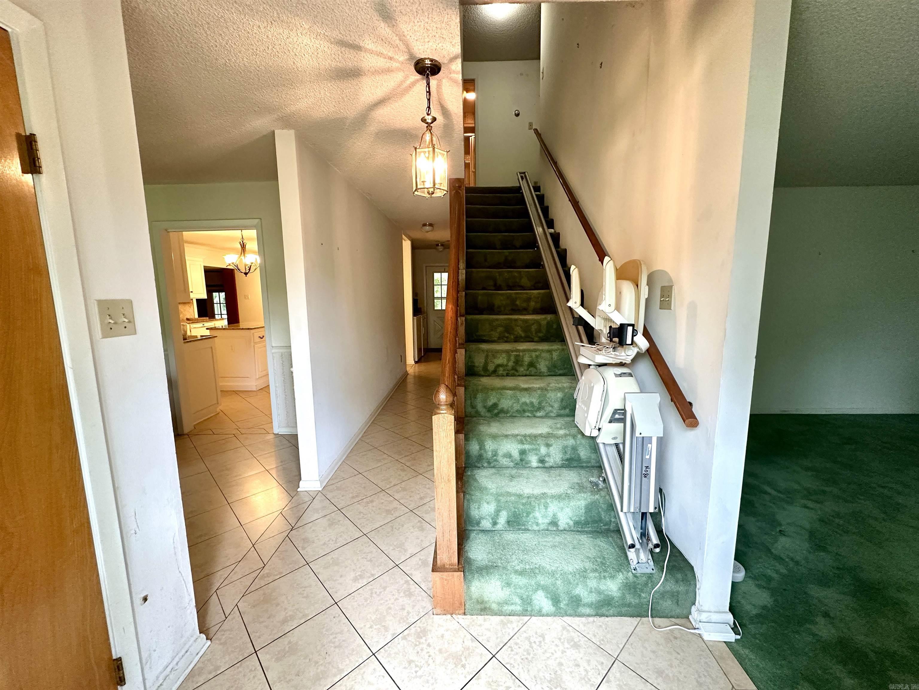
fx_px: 372
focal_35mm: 14
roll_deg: +0.3
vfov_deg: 85.7
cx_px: 460
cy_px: 345
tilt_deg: -7.6
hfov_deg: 102.1
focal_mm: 2.22
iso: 320
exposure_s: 1/60
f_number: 2.2
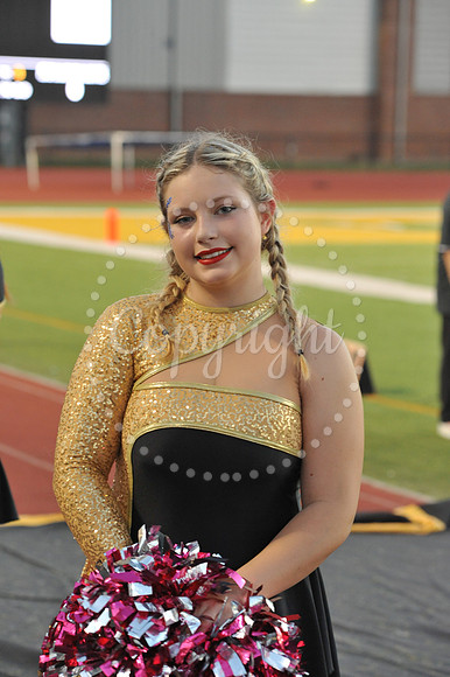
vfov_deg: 16.4
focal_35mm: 125
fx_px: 2346
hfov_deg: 11.0
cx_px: 225
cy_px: 338
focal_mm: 125
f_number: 6.3
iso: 2500
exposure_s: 1/125
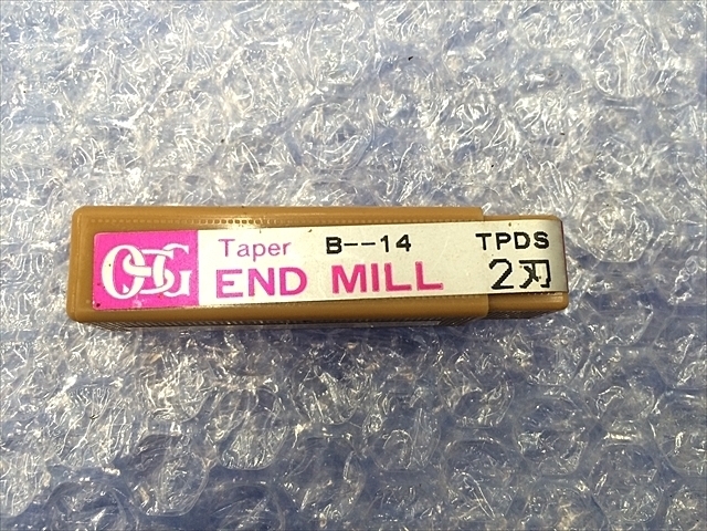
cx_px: 354
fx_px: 592
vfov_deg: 48.2
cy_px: 266
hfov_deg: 61.7
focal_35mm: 29
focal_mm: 4.15
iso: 80
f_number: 2.2
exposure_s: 1/30
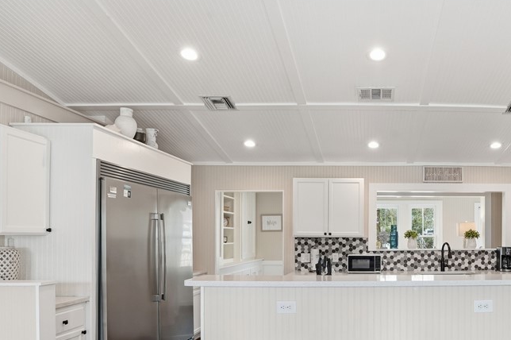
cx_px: 385
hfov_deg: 63.4
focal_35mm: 27
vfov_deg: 46.8
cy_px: 237
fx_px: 383
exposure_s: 1/30
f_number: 9
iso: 200
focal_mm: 16
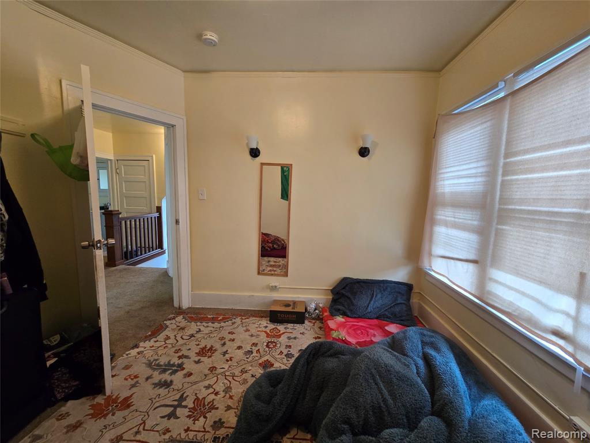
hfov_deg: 106.2
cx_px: 295
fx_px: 222
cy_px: 222
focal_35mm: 13
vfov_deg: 89.9
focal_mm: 2.2
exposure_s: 1/60
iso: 125
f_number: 2.2
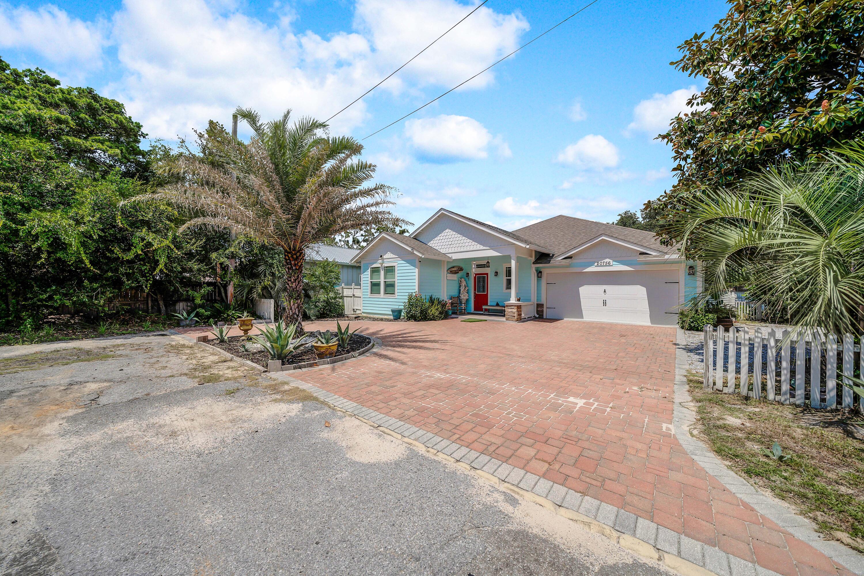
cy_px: 288
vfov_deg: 90.0
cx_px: 432
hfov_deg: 112.6
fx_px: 288
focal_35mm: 12
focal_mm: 12
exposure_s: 1/1600
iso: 100
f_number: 5.6
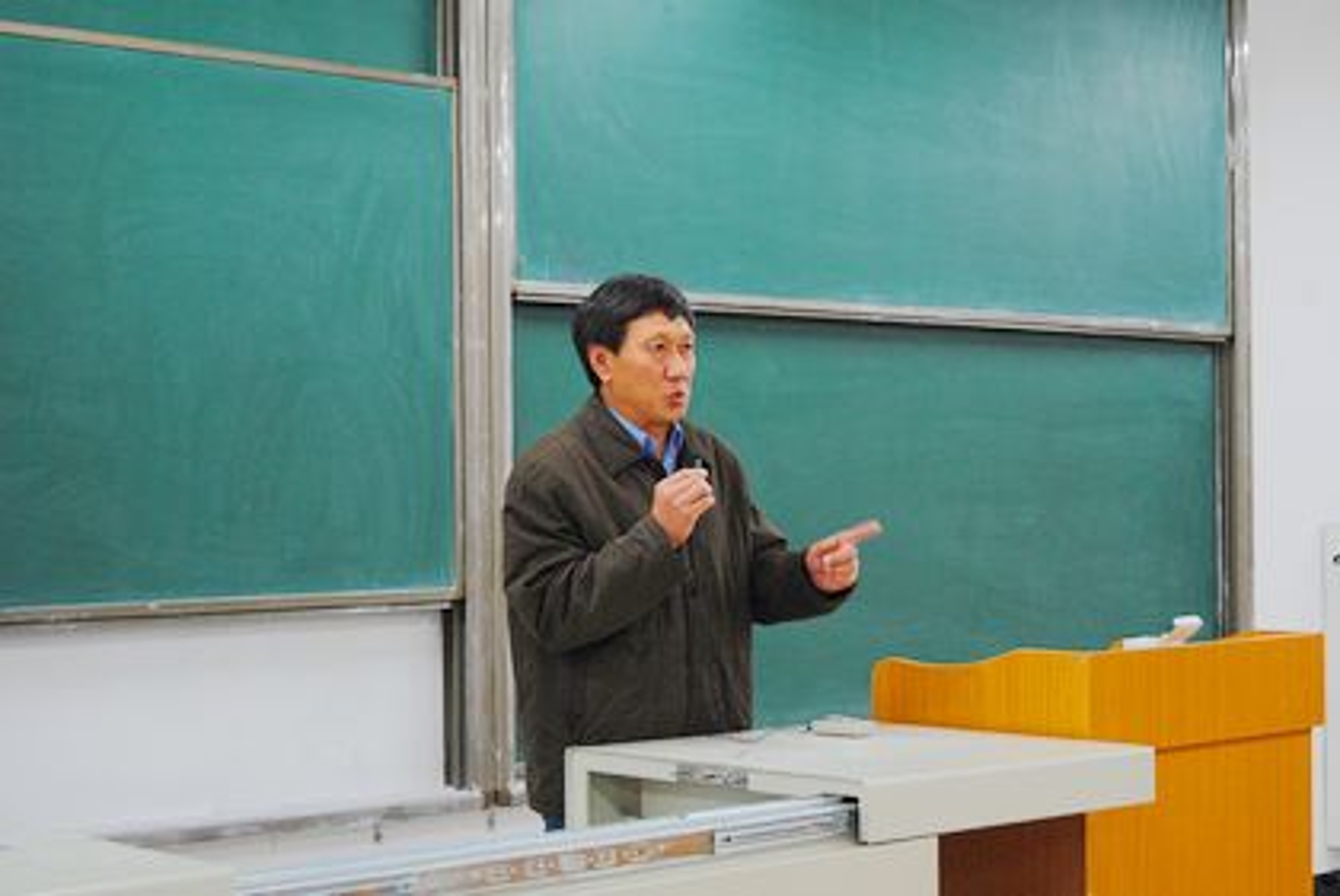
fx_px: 2347
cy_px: 448
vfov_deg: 21.6
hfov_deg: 31.9
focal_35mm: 63
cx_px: 670
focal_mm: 42
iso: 560
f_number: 5
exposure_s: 1/30
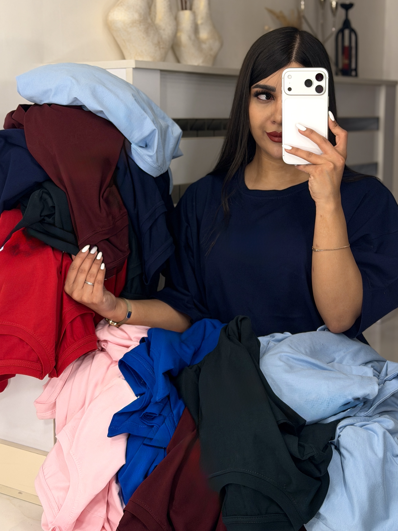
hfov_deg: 30.3
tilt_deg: -10.6
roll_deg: +0.7
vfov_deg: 39.7
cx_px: 199
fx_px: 736
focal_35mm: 48
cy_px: 266
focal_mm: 6.76
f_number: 1.78
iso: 64
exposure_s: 1/236
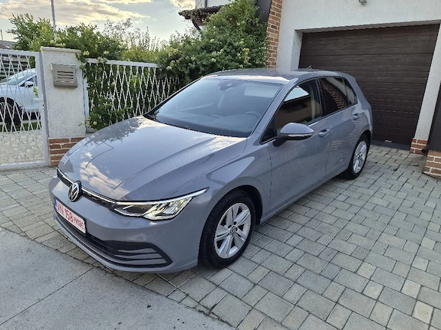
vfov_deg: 56.8
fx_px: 306
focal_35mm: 24
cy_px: 165
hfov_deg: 71.6
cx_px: 213
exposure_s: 1/1250
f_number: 1.8
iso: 80
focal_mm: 5.4
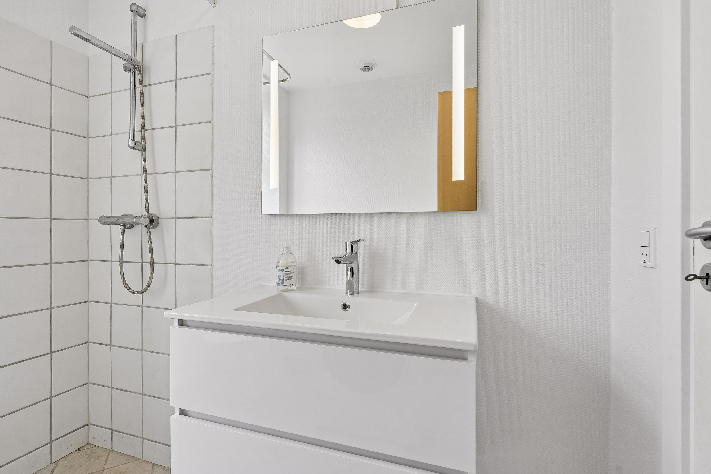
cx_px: 356
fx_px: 346
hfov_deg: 91.6
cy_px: 237
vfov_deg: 68.9
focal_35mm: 18
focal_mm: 17.5
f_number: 8
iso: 200
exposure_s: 1/15
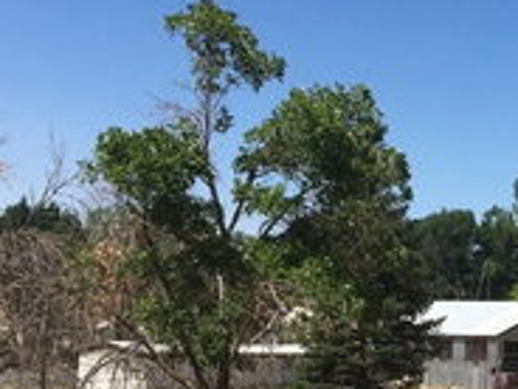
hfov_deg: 18.6
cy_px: 335
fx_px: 1511
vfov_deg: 14.5
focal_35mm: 101
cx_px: 583
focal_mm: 4.15
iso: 25
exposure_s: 1/1709
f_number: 2.2
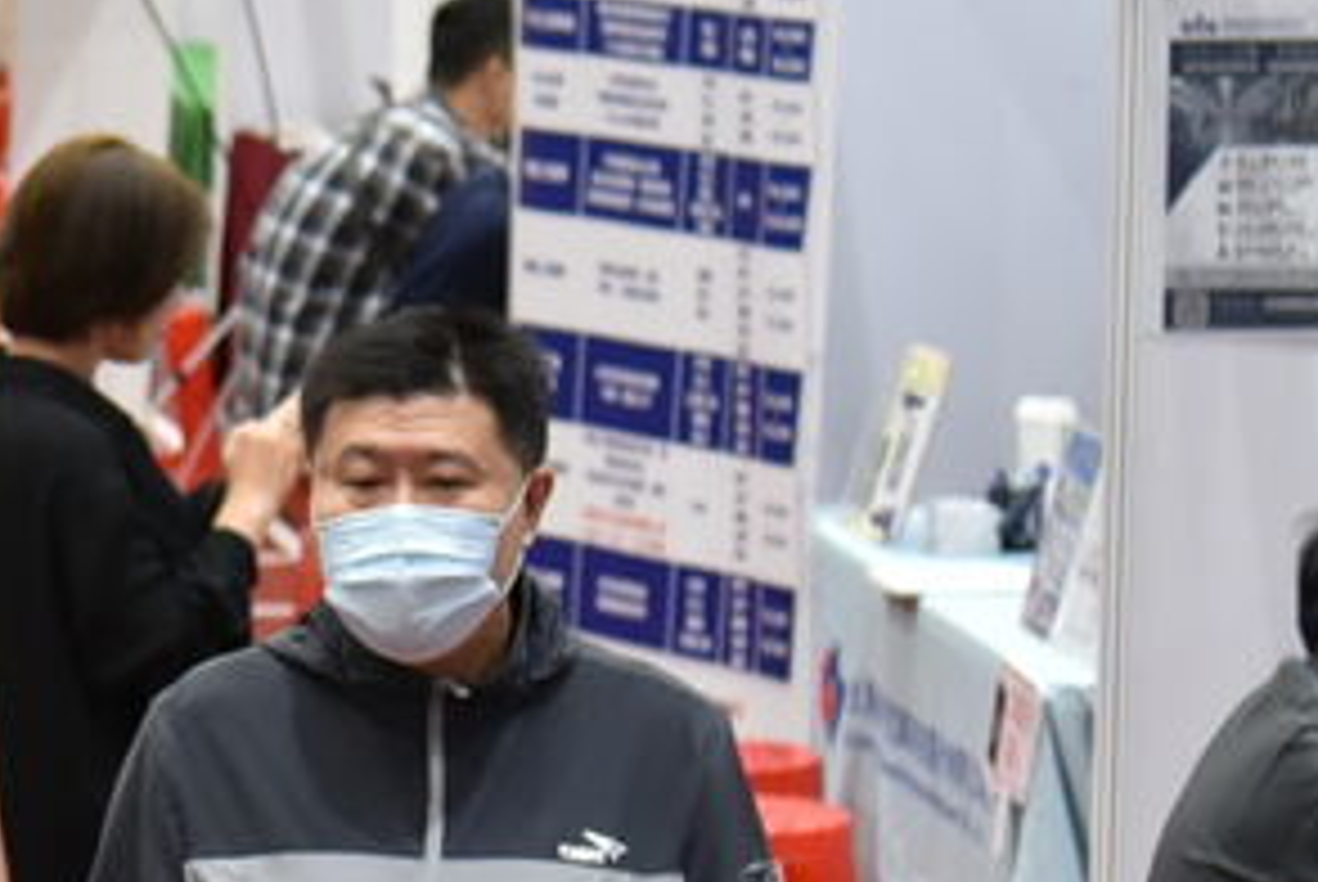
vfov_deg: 5.7
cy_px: 626
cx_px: -1026
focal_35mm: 240
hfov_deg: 8.3
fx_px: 8795
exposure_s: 1/200
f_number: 4
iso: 1600
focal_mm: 55
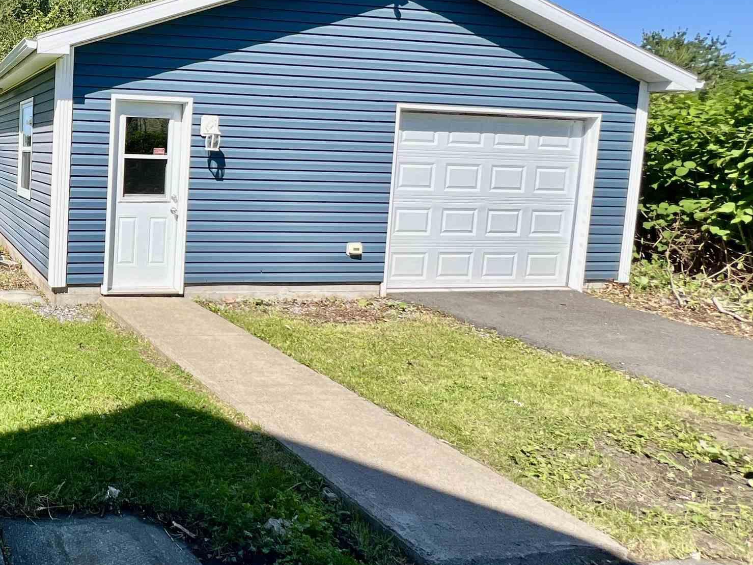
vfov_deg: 50.6
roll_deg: -0.6
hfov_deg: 53.5
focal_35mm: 27
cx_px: 24
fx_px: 587
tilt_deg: -3.8
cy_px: 196
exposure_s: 1/1468
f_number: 1.8
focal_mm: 1.57
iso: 32
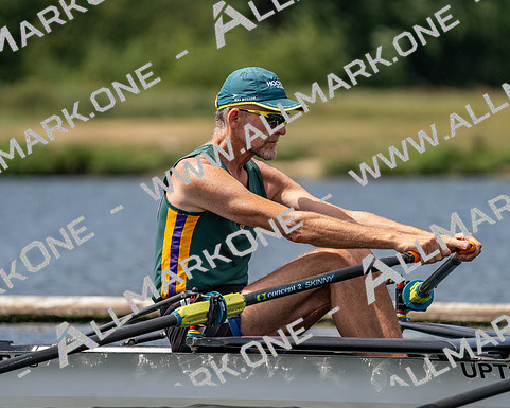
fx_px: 6582
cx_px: 271
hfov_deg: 4.4
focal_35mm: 436
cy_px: 204
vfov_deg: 3.6
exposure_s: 1/1600
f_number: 6.3
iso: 250
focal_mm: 385
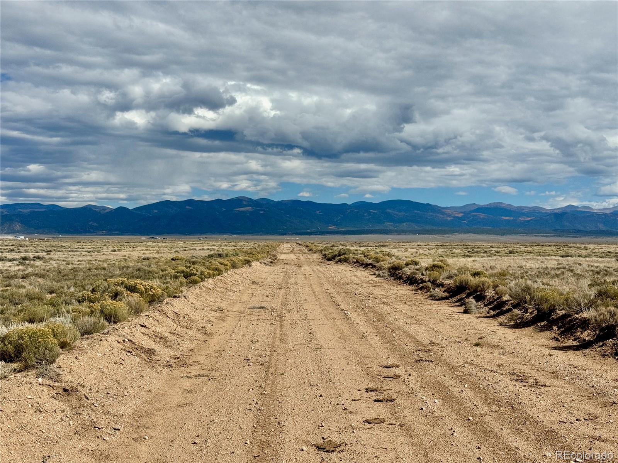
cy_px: 232
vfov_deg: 30.3
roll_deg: -0.8
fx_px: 857
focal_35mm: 48
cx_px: 309
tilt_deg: +0.2
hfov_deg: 39.7
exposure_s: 1/10526
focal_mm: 6.76
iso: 80
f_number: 1.78
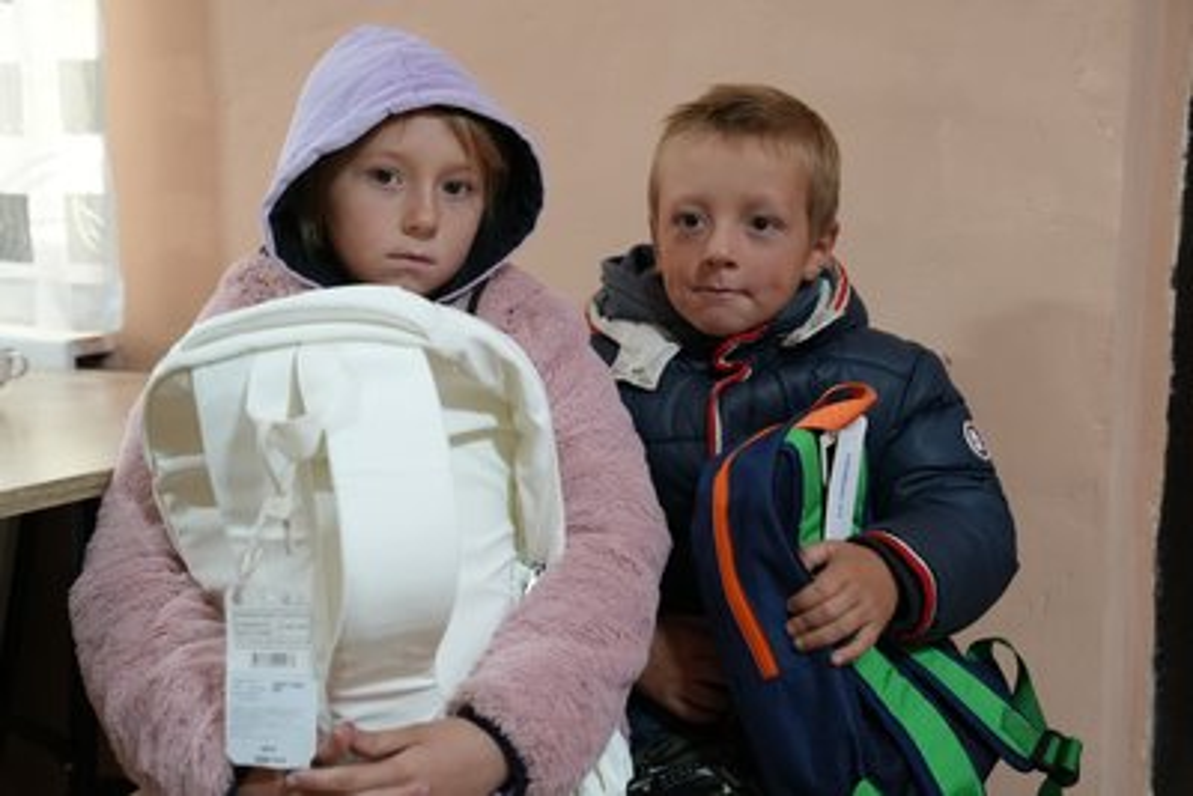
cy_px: 398
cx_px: 596
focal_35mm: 42
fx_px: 1392
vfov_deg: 31.9
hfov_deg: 46.4
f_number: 4
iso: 10000
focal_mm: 42
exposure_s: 1/160
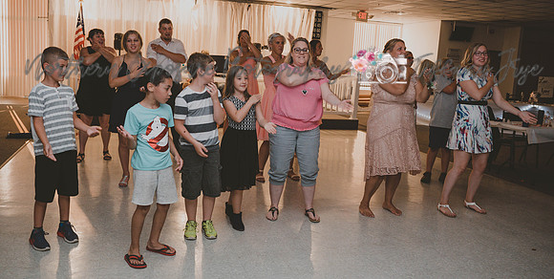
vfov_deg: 32.5
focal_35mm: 33
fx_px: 479
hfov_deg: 60.1
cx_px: 265
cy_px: 130
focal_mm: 28
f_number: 4
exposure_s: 1/60
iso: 2000
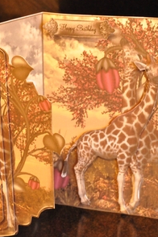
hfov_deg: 17.4
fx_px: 513
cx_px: 52
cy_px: 118
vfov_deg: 26.0
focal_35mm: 78
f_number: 10
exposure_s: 1/6
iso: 3200
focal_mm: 34
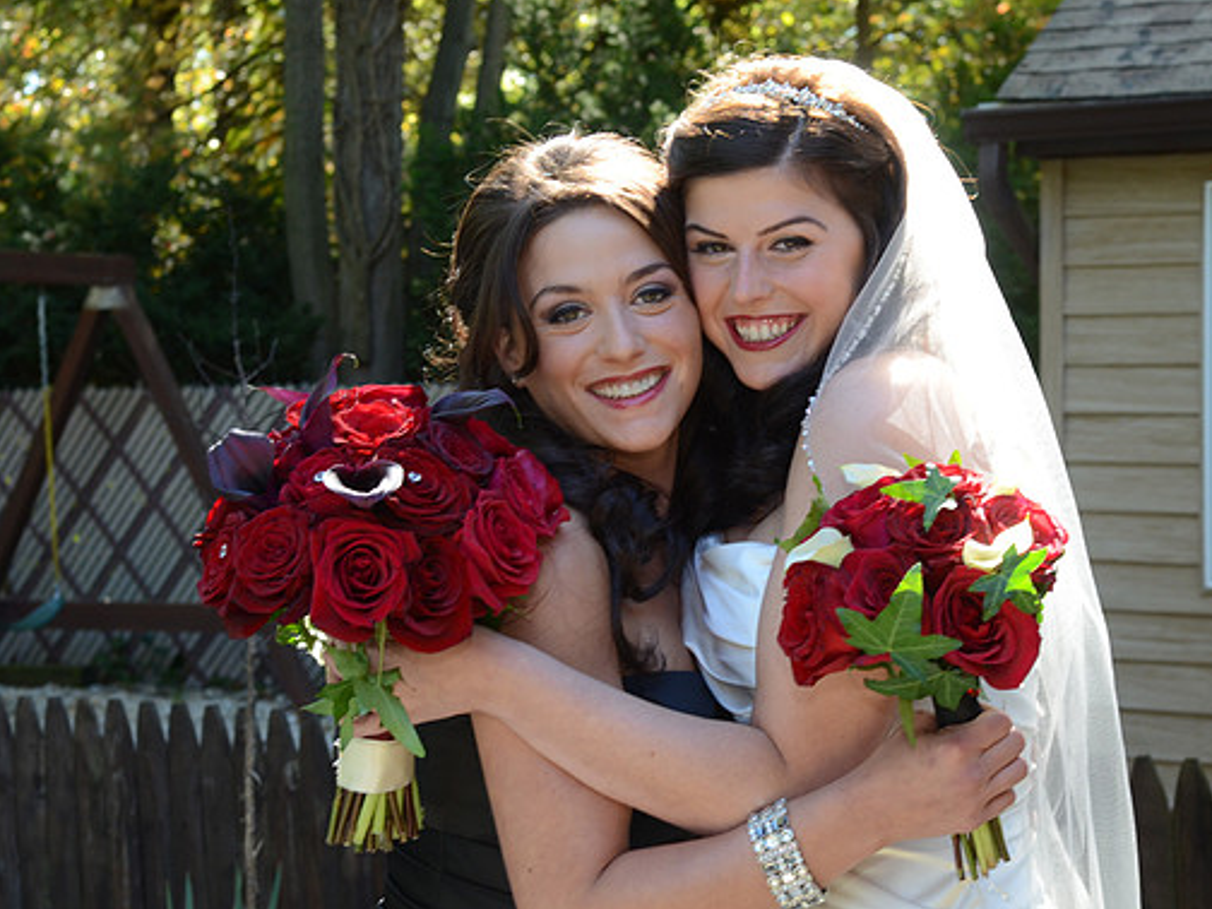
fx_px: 2610
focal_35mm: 75
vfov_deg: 19.8
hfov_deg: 26.1
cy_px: 450
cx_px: 676
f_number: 6.3
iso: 500
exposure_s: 1/125
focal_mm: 45
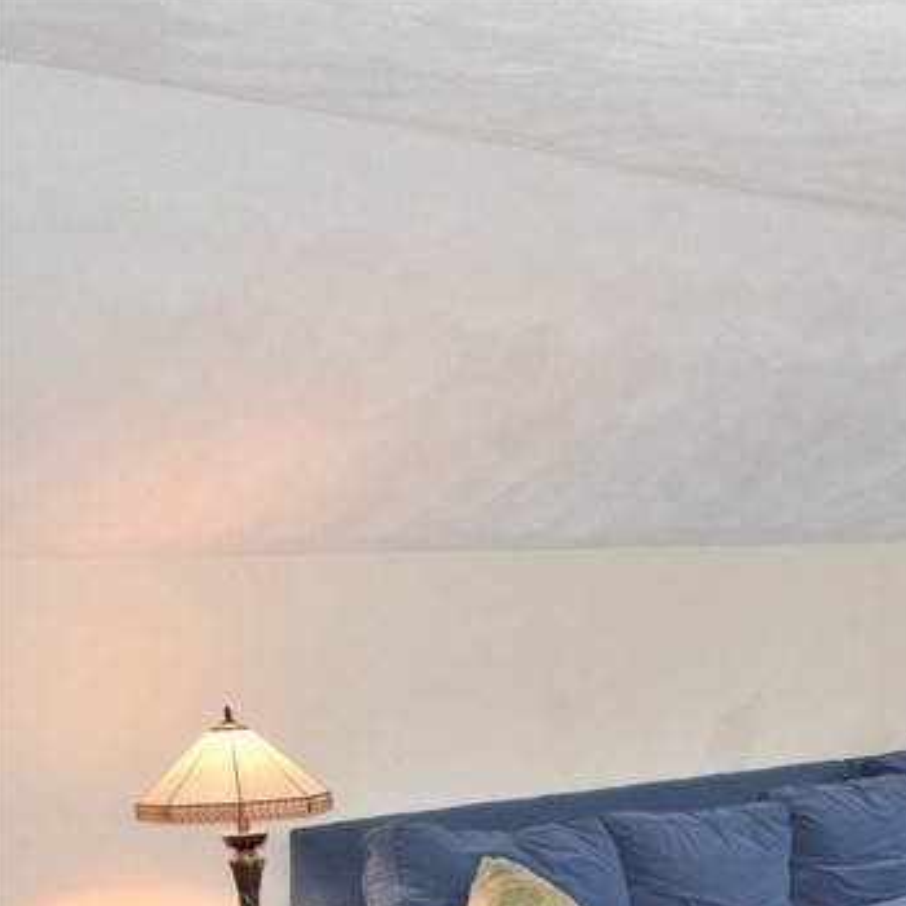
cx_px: 1320
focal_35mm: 67
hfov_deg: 21.8
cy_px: 866
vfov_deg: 24.7
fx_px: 1984
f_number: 4
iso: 400
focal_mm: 18
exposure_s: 1/80
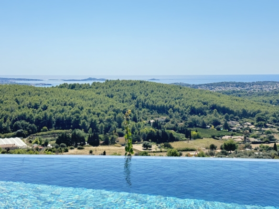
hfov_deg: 39.7
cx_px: 140
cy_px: 104
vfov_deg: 30.3
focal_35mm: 48
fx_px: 387
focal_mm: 6.76
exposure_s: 1/2513
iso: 64
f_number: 1.78
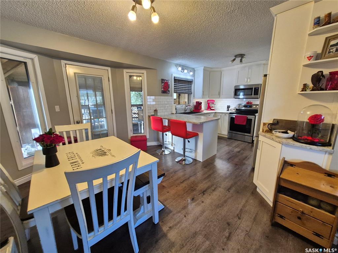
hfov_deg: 106.2
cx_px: 169
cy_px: 126
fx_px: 127
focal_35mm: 13
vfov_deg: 89.9
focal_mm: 1.74
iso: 320
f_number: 2.2
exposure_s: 1/60
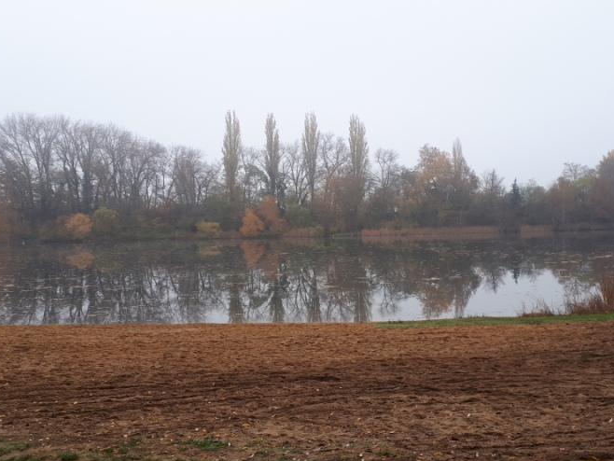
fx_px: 745
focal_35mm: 42
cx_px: 335
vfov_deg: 34.3
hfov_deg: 44.7
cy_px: 269
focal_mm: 3.6
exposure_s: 1/234
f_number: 1.9
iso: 40
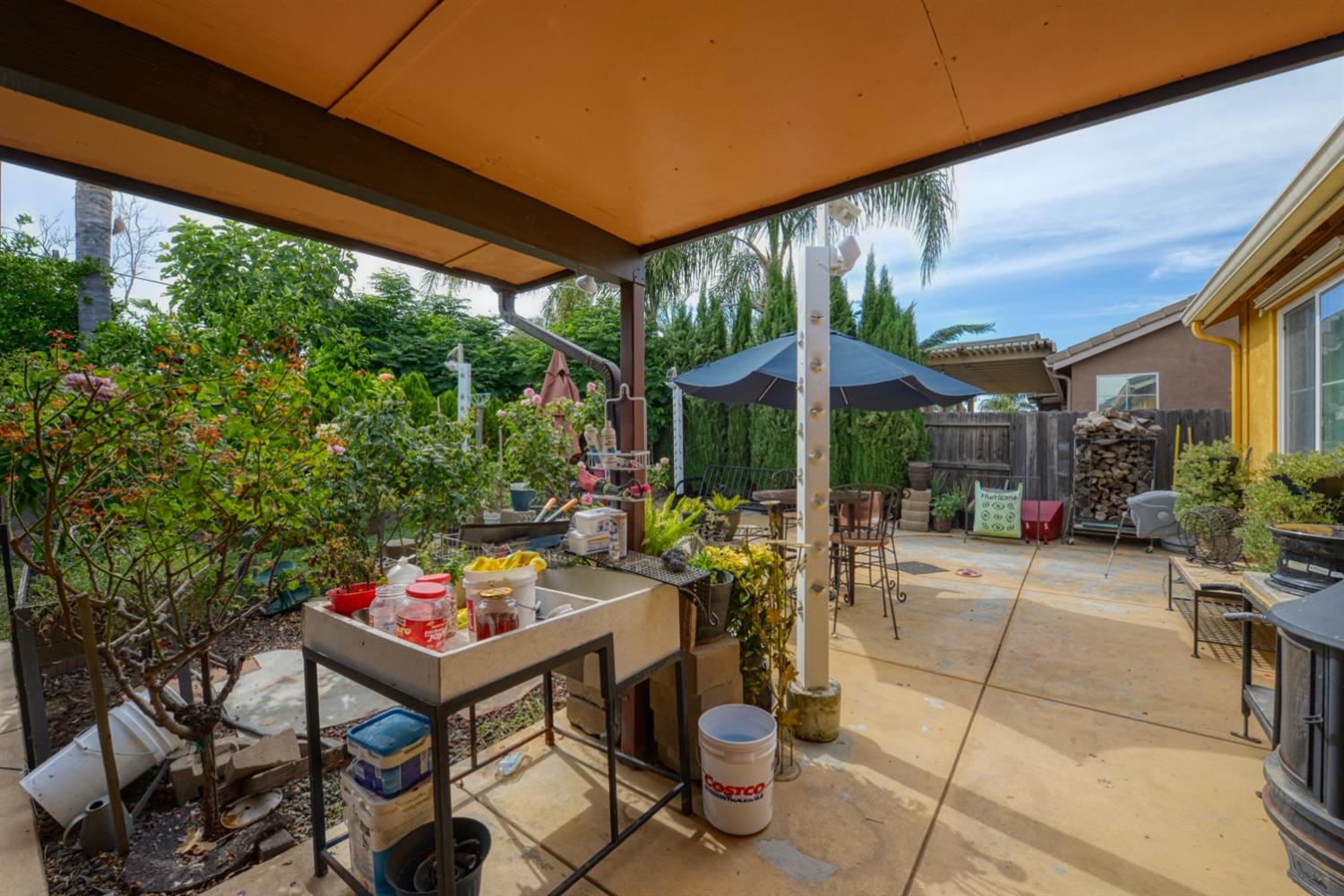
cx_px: 672
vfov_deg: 81.2
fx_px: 523
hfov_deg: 104.3
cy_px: 448
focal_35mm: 14
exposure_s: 1/200
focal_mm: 14
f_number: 10
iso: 400
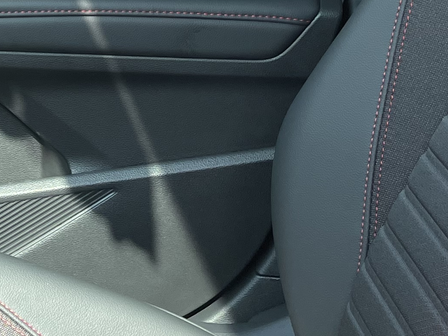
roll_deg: -0.4
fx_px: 1255
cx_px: -60
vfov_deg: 14.0
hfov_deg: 19.3
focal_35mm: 97
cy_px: -203
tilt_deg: -10.2
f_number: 1.6
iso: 32
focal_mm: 5.1
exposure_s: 1/765
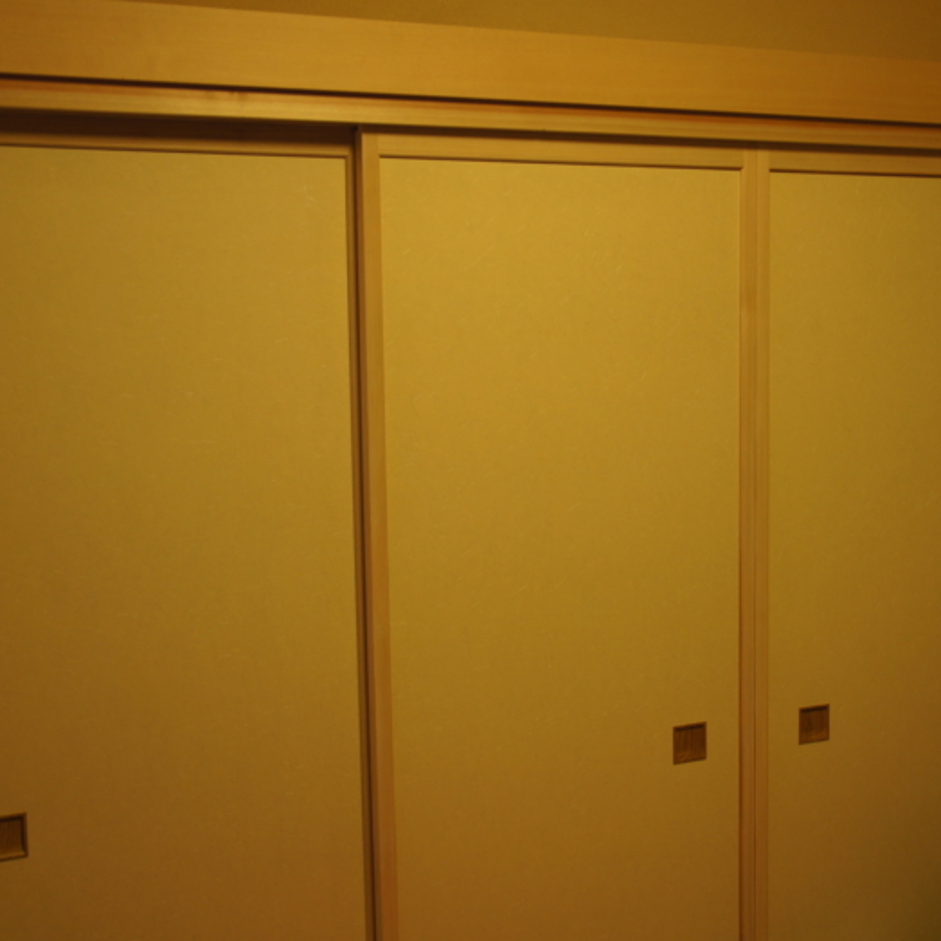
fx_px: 1496
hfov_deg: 34.6
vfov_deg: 34.9
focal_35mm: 49
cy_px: 467
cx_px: 619
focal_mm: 25
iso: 250
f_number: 4
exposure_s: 1/40
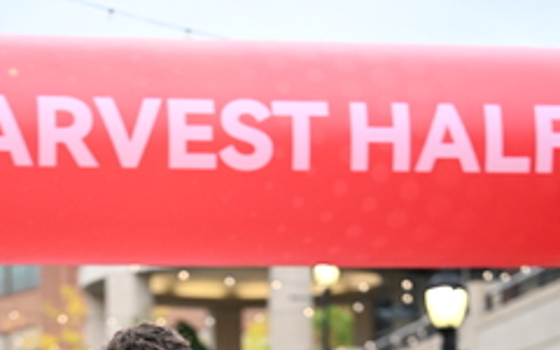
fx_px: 2533
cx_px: 188
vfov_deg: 7.6
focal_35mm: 166
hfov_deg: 12.6
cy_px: 639
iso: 1600
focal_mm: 71
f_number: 2.8
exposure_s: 1/1250
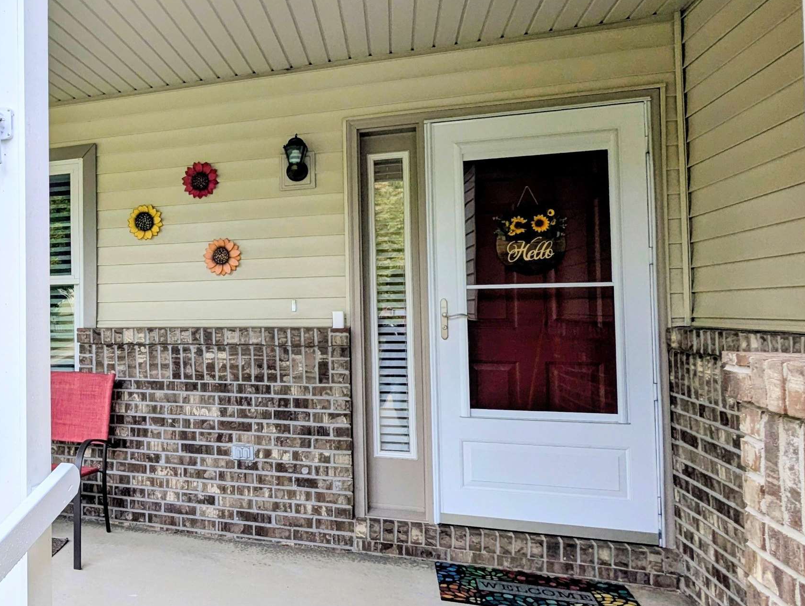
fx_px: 675
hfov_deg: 54.4
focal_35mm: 29
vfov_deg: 48.3
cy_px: 285
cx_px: 93
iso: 24
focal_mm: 2.35
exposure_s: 1/318
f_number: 2.2
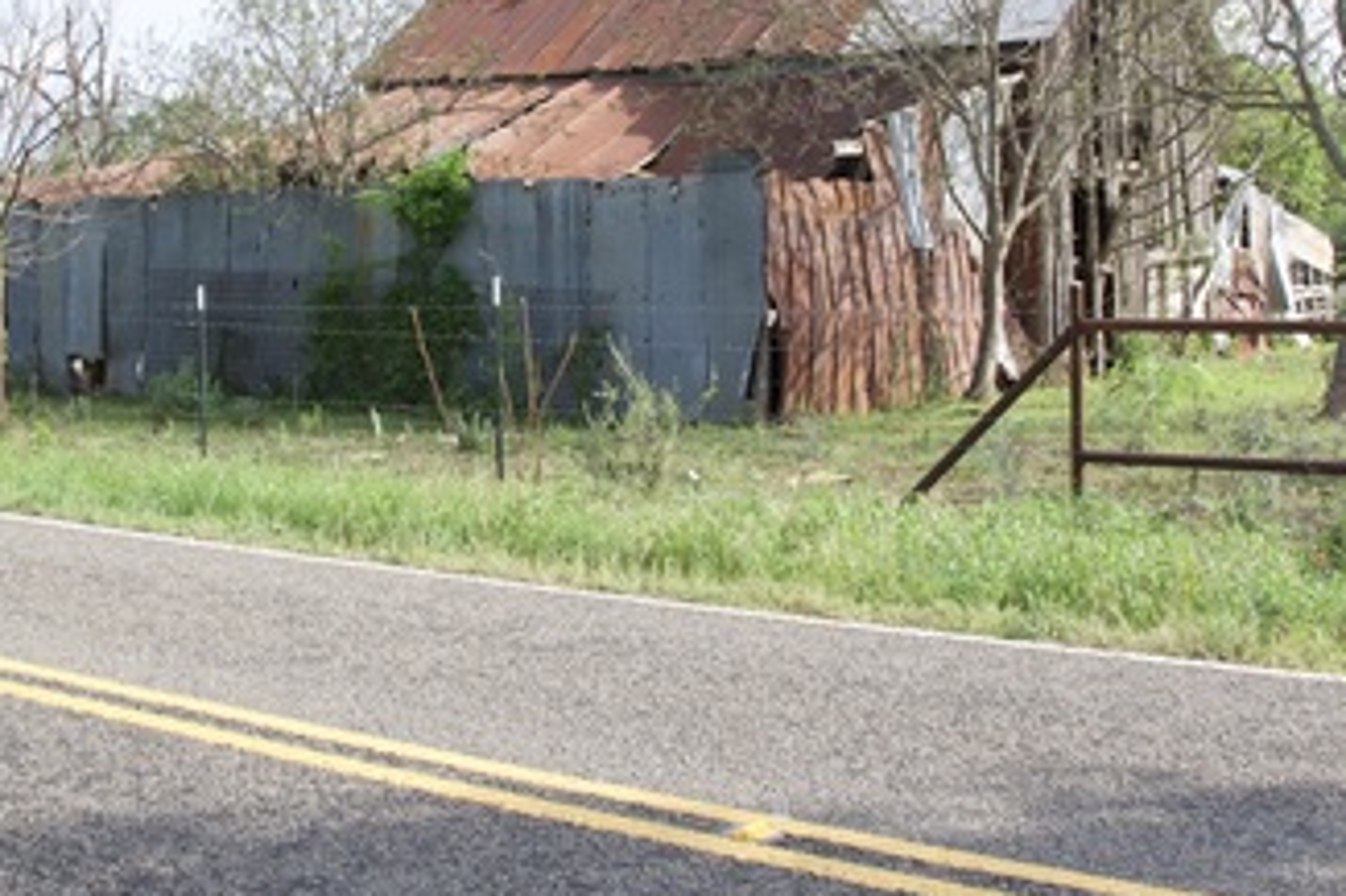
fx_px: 1981
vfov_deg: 24.9
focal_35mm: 53
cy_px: 134
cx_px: 611
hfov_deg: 37.5
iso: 125
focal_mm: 18
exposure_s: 1/125
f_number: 8
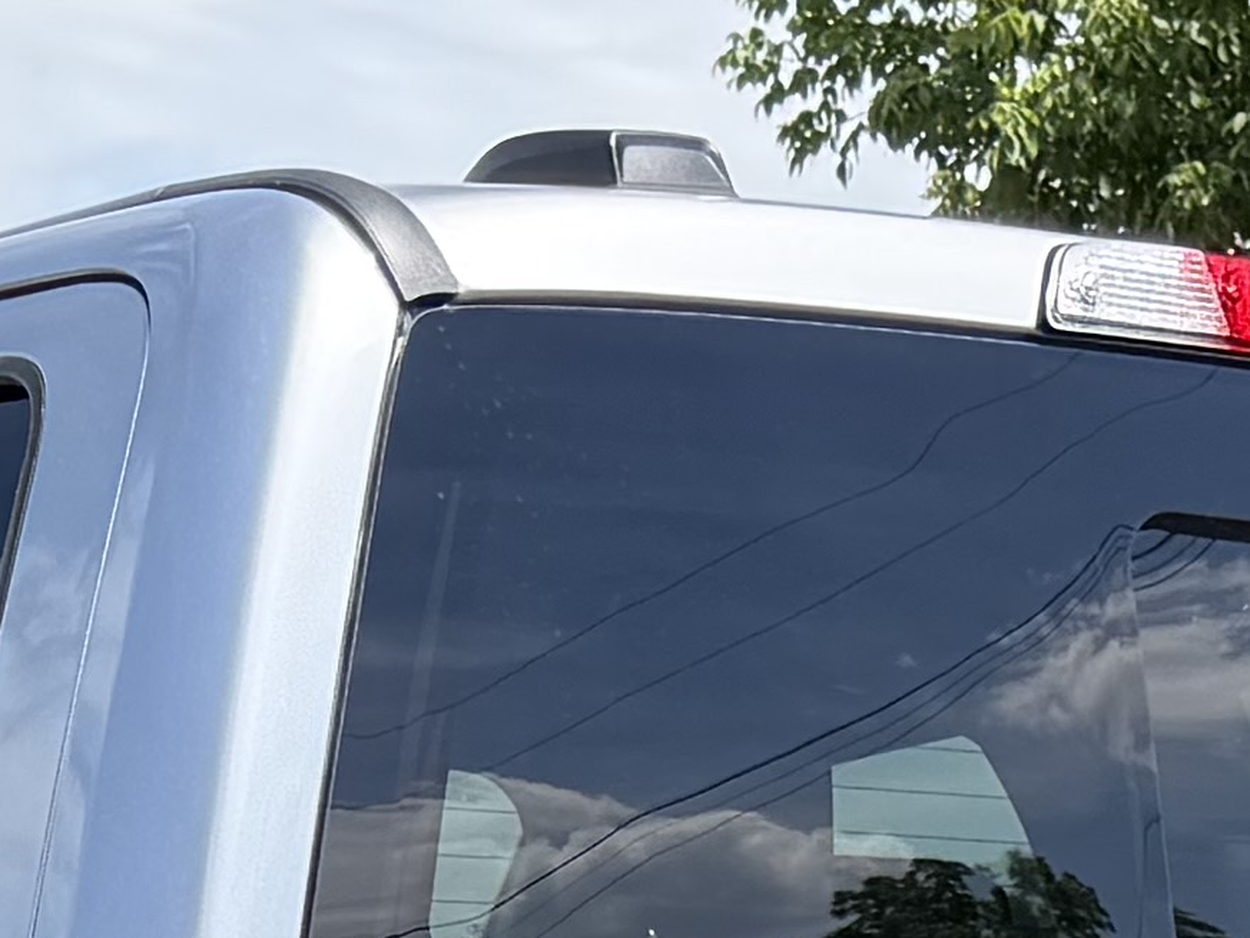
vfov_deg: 8.0
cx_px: 1740
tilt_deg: -14.5
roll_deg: +2.0
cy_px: 2904
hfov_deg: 12.1
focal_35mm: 157
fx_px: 5670
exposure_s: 1/2299
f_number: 1.78
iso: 80
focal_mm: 6.76
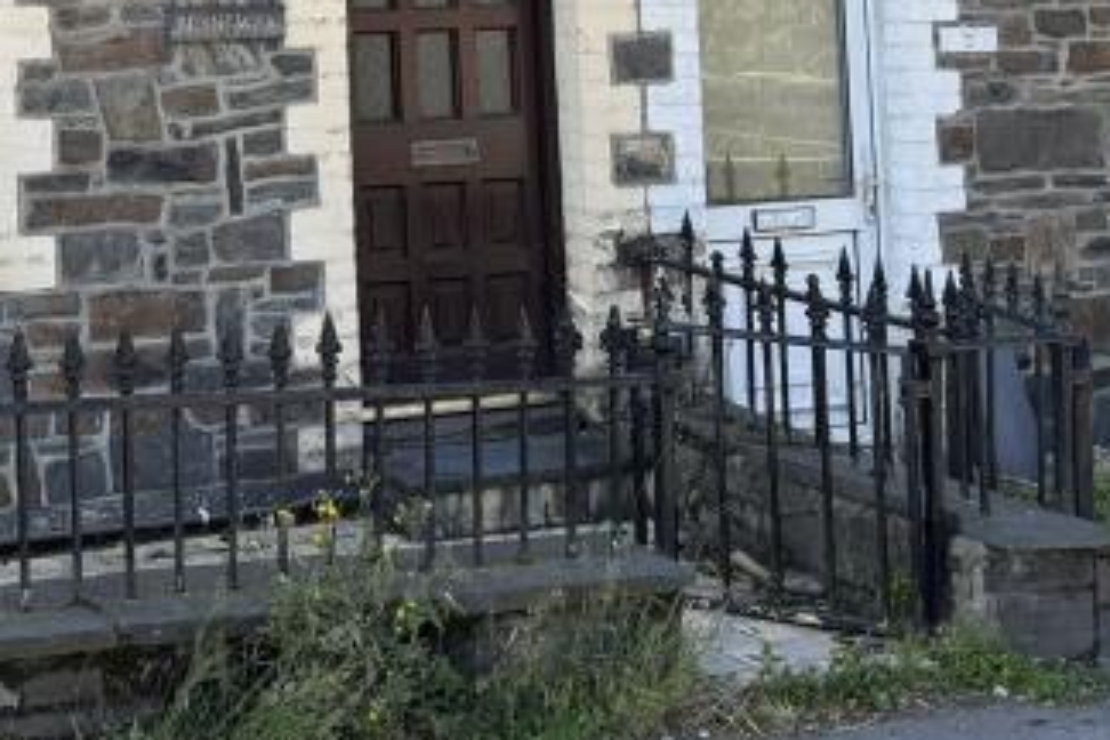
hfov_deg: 24.3
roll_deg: +1.0
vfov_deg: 16.0
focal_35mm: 79
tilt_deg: +5.2
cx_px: -58
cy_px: -332
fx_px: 2436
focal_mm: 6.76
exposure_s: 1/1060
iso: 100
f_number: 1.78
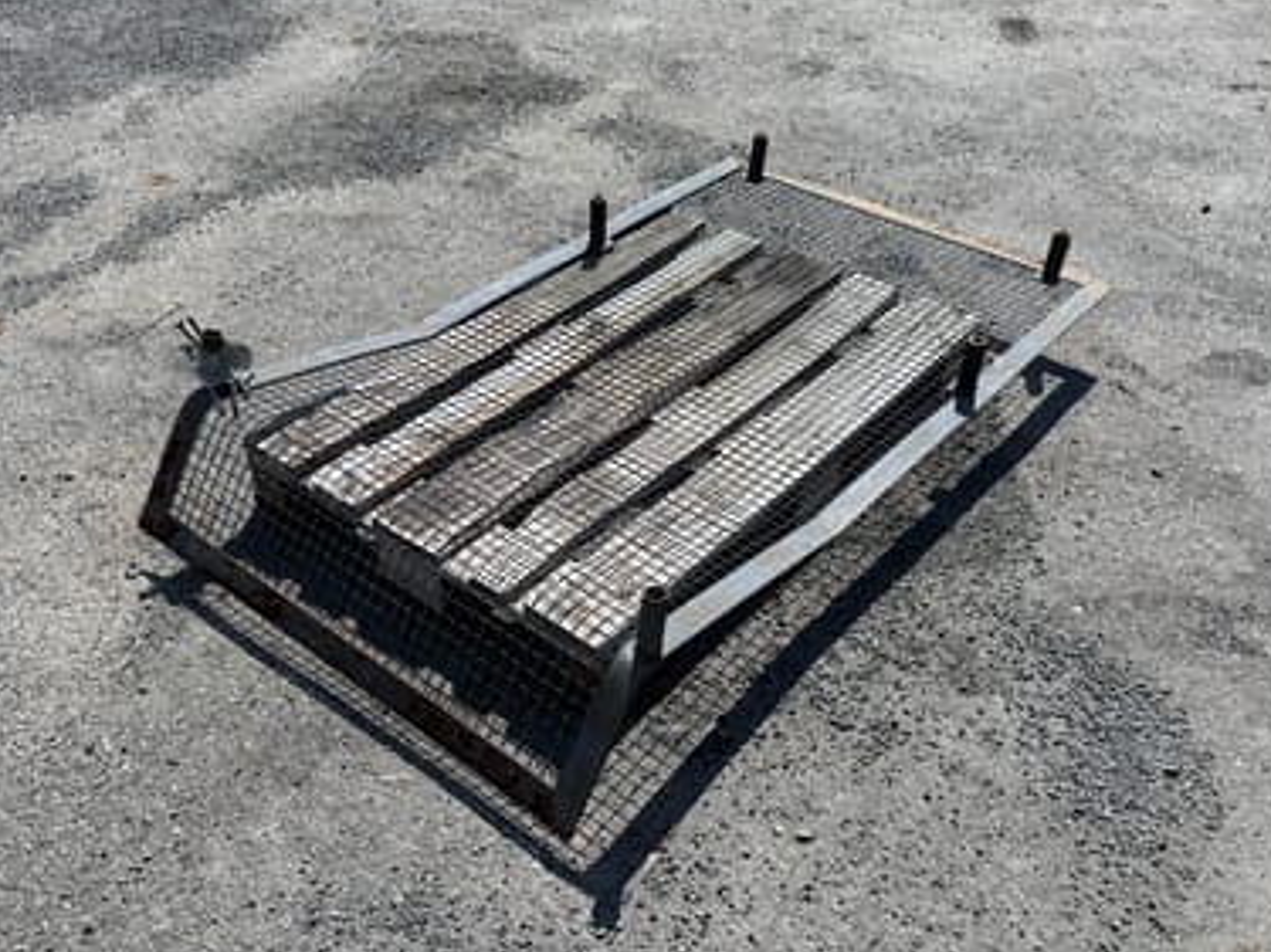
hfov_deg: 56.8
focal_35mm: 32
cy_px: 537
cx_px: 593
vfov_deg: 44.0
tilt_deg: -36.5
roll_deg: +0.2
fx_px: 1175
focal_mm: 6.76
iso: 80
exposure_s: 1/5714
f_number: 1.78
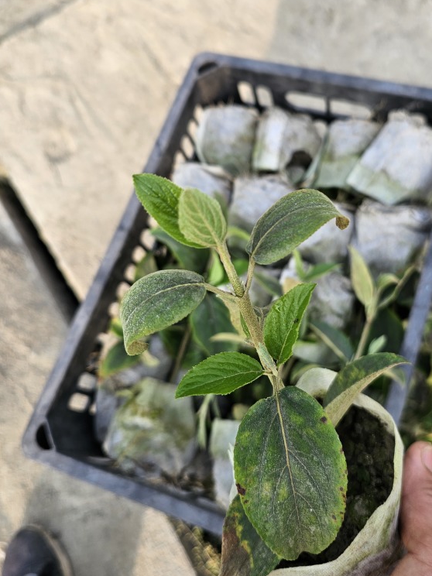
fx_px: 549
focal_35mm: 33
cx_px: 259
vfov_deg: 55.3
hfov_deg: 42.7
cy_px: 261
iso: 10
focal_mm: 6.3
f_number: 1.7
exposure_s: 1/188
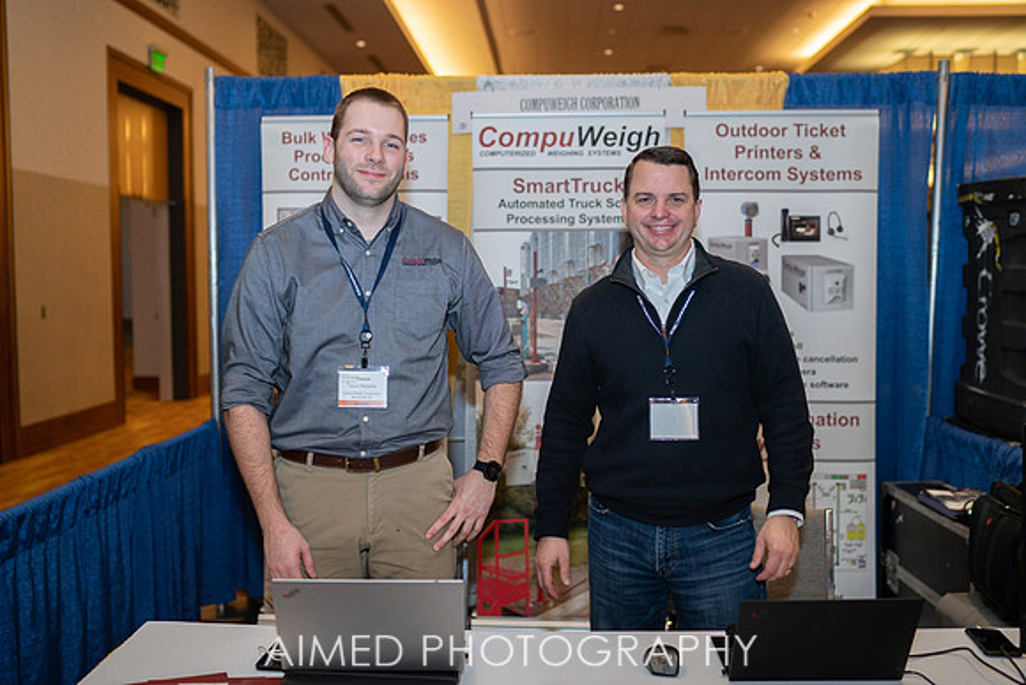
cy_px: 342
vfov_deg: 37.1
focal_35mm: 36
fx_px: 1020
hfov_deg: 53.4
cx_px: 513
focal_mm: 35
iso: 125
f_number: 2
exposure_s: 1/125
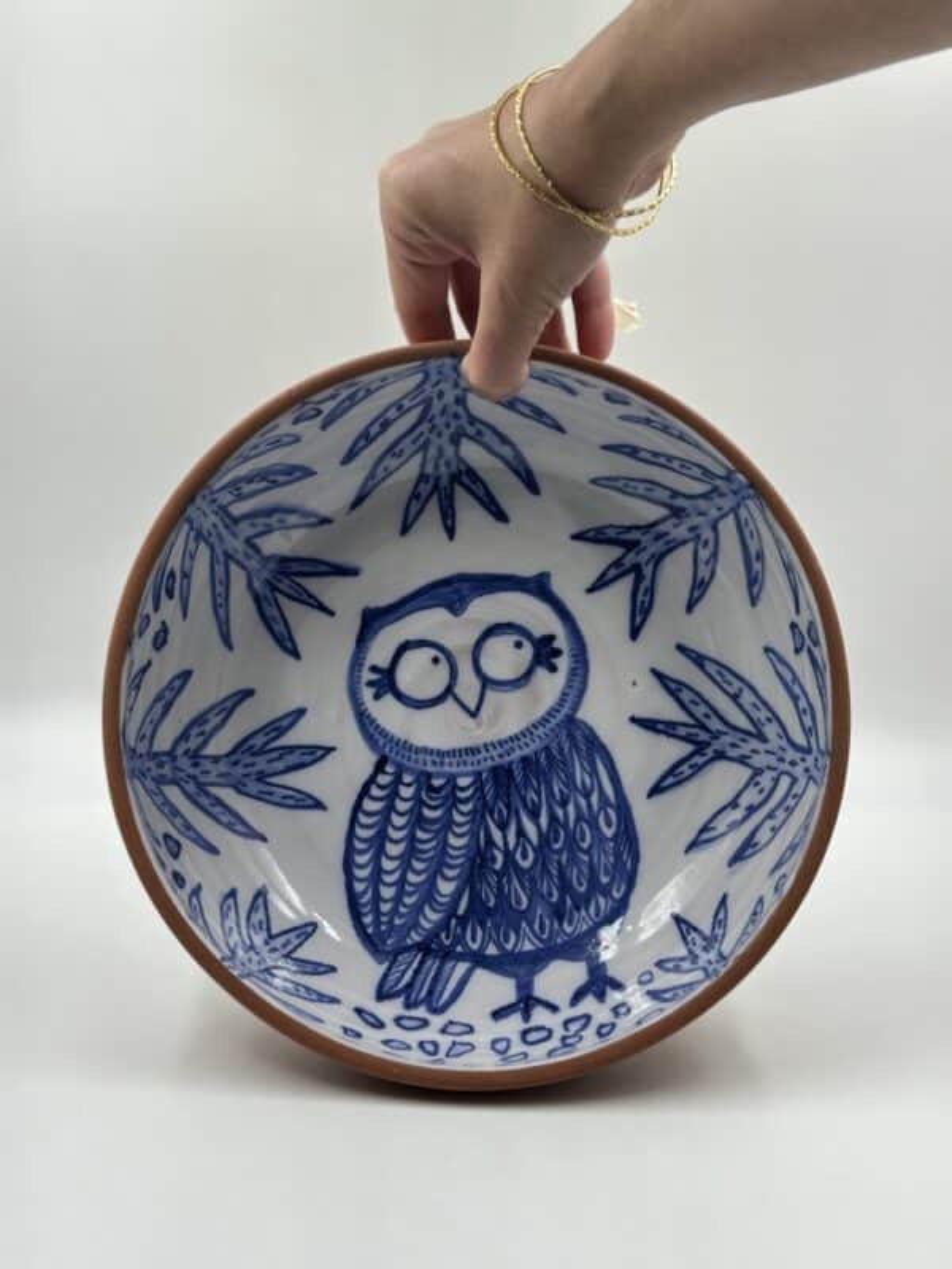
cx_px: 476
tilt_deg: -16.4
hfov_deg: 30.3
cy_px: 634
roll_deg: -2.9
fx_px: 1760
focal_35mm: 48
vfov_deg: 39.7
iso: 50
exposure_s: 1/146
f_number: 1.78
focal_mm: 6.86
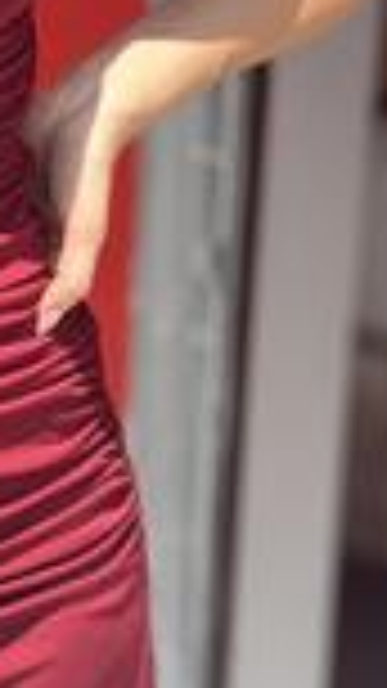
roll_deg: -0.4
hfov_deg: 8.3
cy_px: 371
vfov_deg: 15.2
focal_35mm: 141
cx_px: -288
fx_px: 2574
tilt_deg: -22.1
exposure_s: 1/1517
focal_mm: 6.86
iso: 80
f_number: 1.78
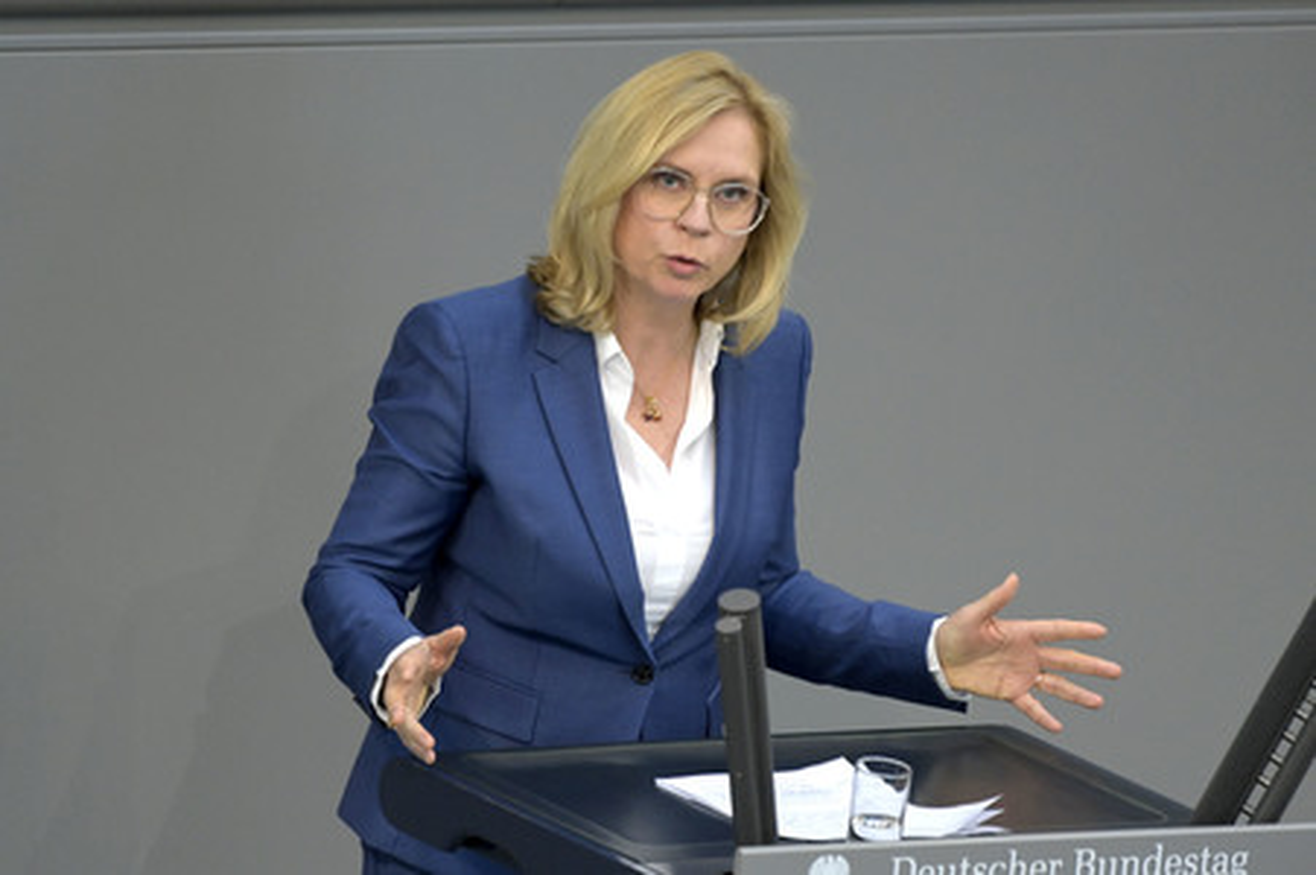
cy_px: 438
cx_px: 658
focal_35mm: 420
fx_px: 15342
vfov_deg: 3.3
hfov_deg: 4.9
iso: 8000
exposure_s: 1/500
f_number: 5.6
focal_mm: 420
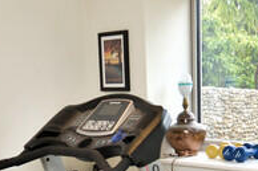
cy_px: 238
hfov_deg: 25.7
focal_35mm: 79
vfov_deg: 16.1
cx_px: 108
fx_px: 566
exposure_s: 1/125
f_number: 4
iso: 320
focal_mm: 10
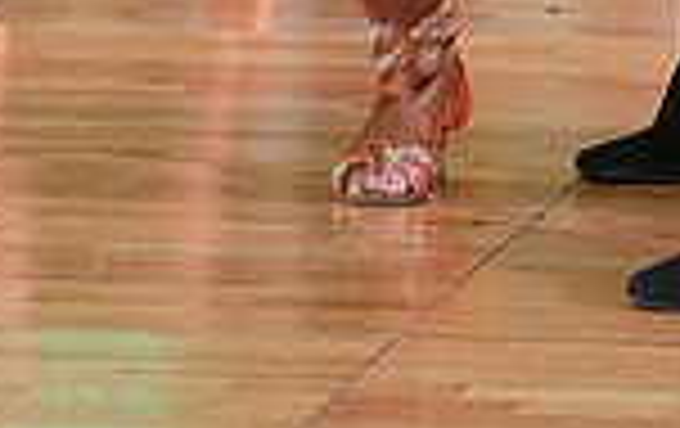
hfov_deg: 5.4
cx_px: 335
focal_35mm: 391
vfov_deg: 3.3
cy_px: -838
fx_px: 7260
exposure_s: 1/200
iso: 2500
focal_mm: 100
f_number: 5
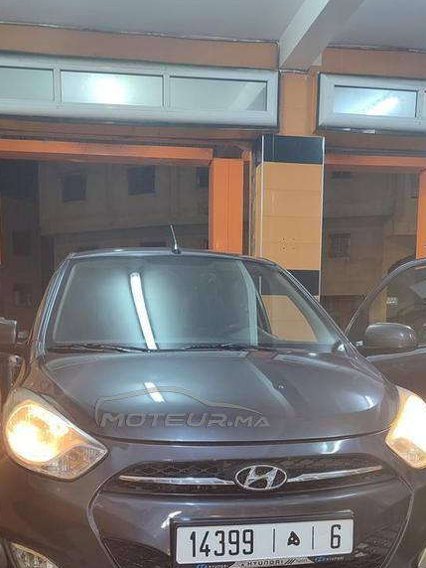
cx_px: 182
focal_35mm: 38
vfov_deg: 47.6
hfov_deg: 37.6
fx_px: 624
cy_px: 407
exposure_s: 1/20
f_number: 1.89
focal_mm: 5.95
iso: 262
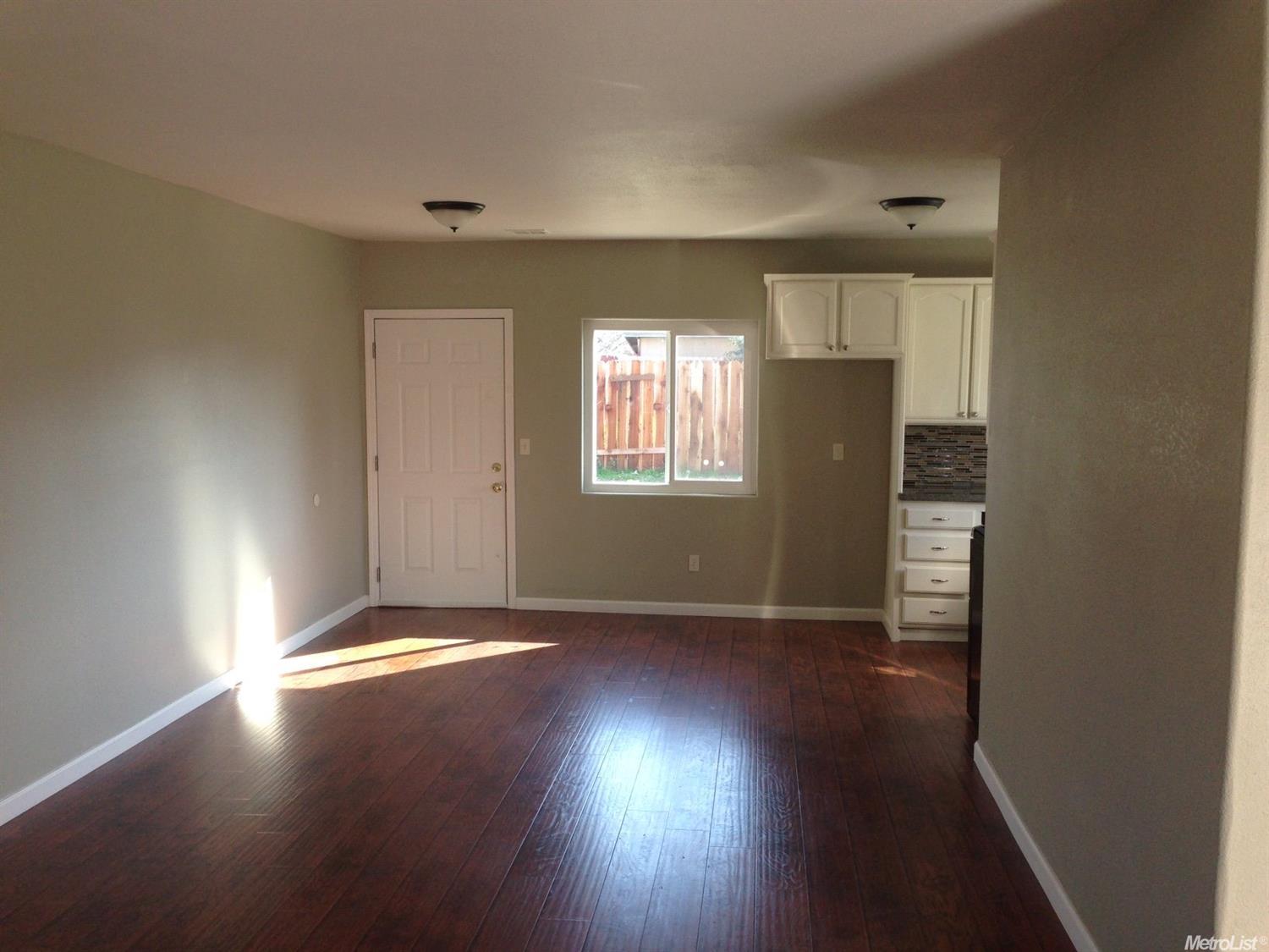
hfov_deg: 55.4
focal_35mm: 33
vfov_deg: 42.9
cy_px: 476
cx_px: 634
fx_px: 1210
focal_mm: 4.12
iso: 80
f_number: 2.4
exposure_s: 1/120
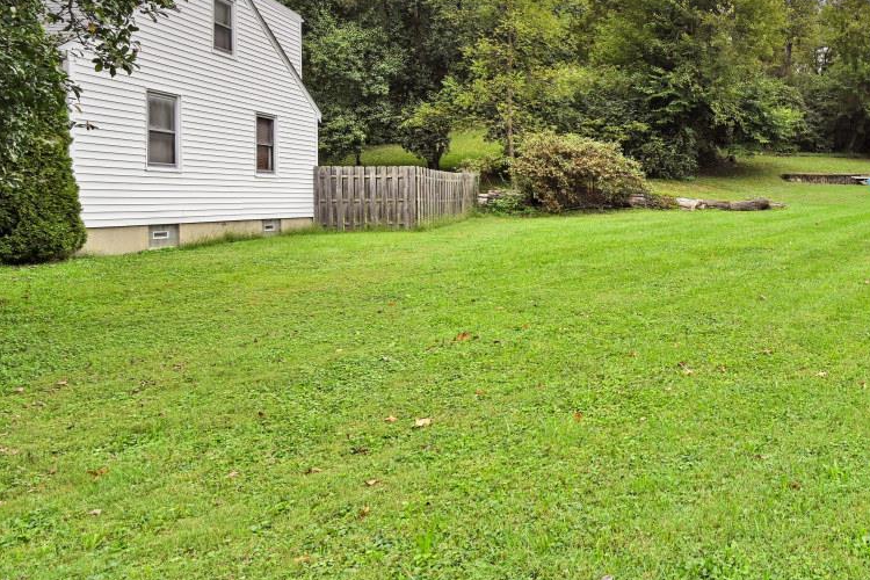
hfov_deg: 55.3
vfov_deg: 45.8
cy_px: 200
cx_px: 807
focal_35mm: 28
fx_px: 677
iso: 110
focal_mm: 14
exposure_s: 1/250
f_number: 5.6
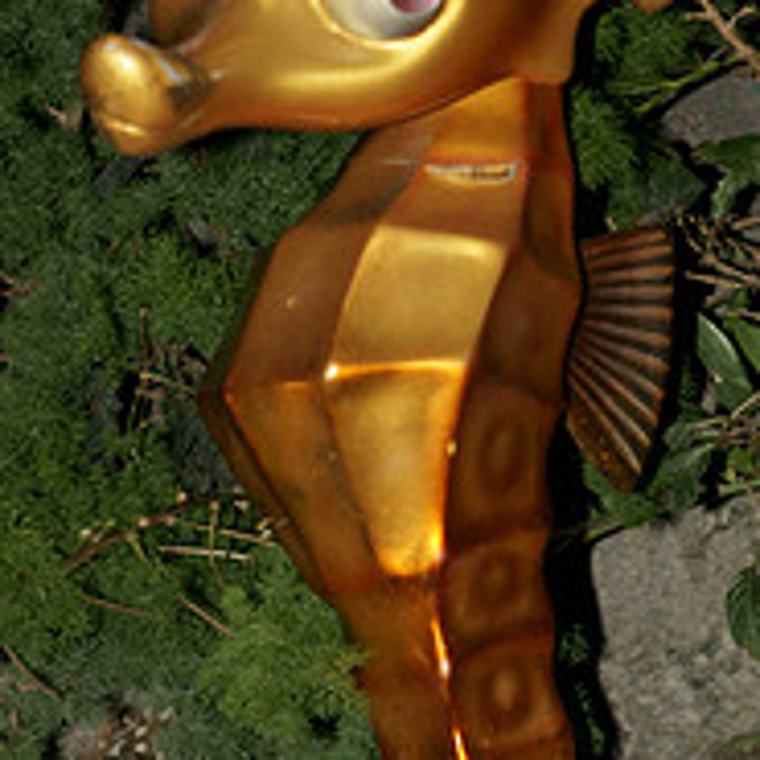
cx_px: 409
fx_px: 7435
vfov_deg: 5.9
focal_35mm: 299
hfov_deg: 5.9
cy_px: 357
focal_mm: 75
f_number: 3.2
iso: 400
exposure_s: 1/125
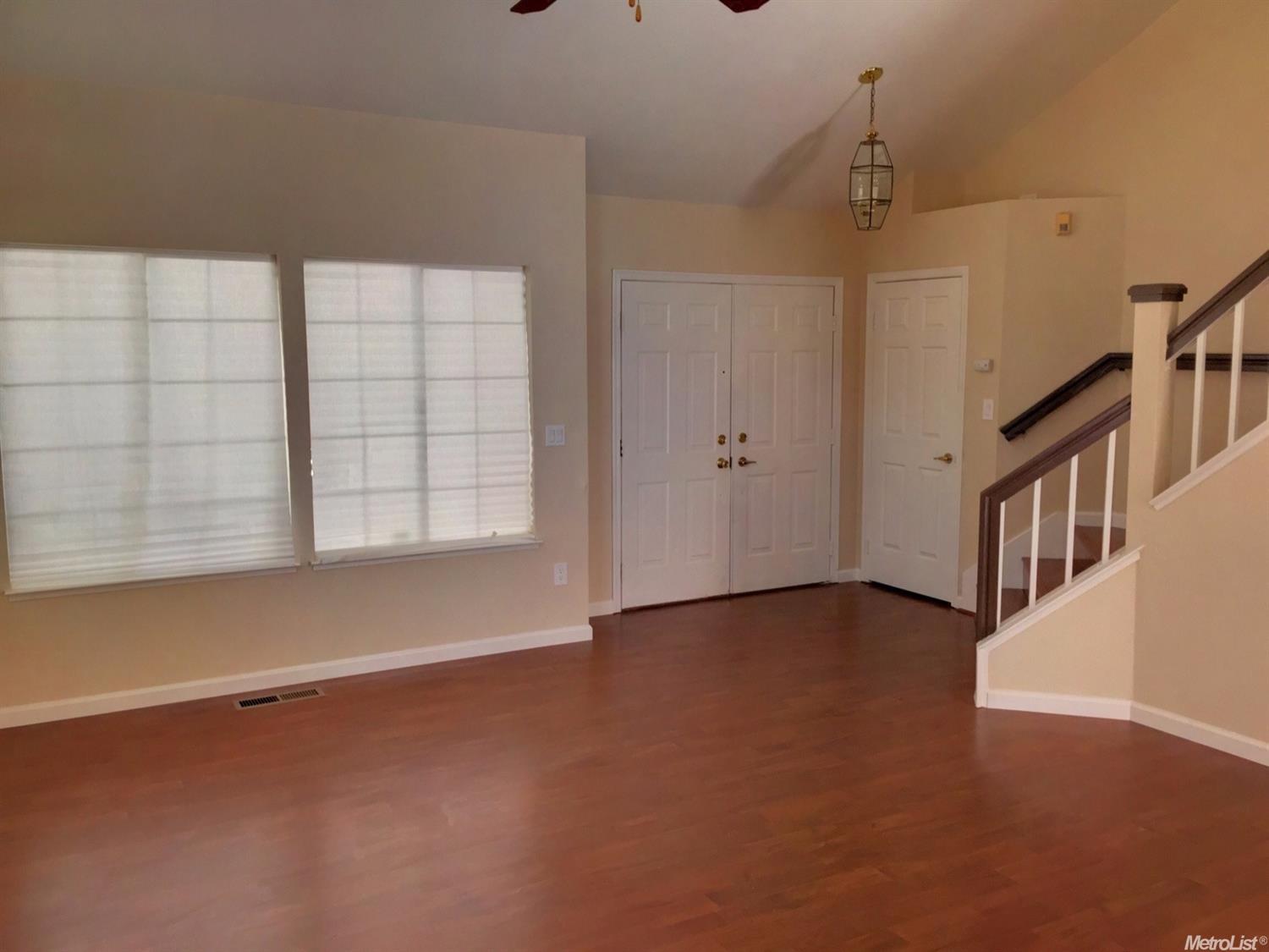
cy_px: 476
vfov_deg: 48.2
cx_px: 634
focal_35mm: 29
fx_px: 1063
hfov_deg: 61.7
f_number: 2.2
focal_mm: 4.15
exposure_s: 1/30
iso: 32
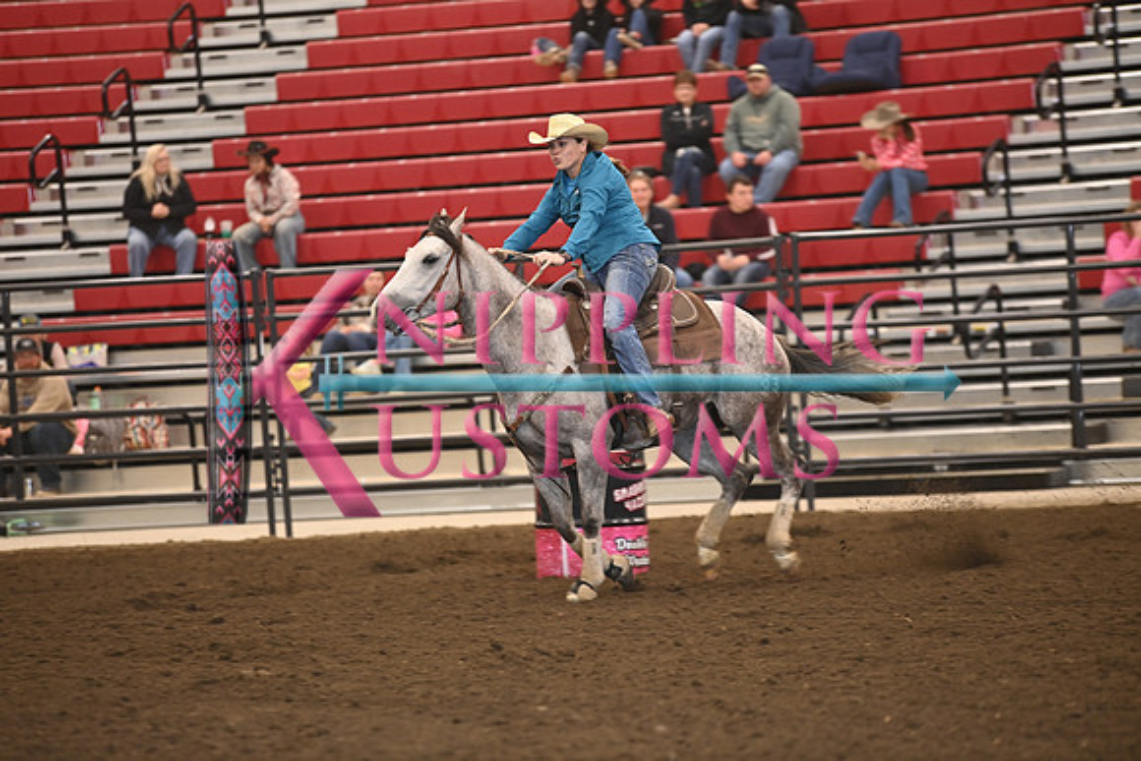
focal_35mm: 200
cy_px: 380
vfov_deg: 6.9
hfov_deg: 10.3
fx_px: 6340
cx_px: 570
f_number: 3.2
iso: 1600
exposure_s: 1/250
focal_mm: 200
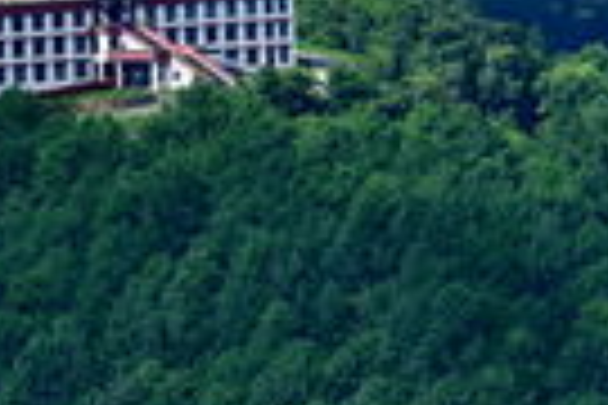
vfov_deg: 1.1
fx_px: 20451
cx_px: -356
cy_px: -112
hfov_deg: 1.7
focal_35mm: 1211
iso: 200
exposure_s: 1/400
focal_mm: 340
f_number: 11
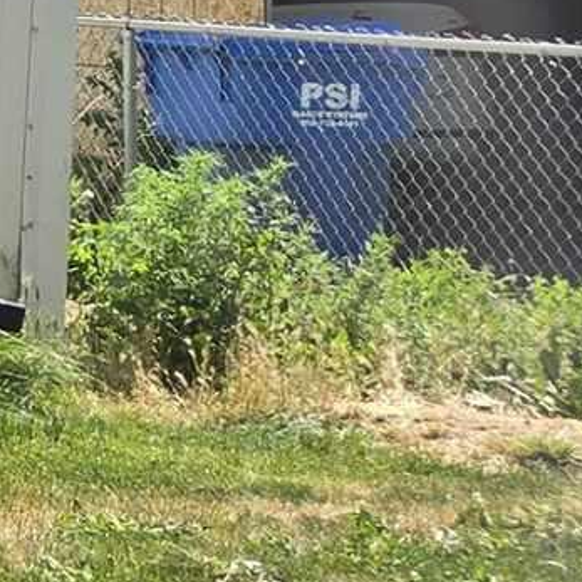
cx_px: -1907
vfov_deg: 9.5
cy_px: -184
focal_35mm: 180
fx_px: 3424
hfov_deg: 6.9
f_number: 1.8
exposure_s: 1/1160
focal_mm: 5.4
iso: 25
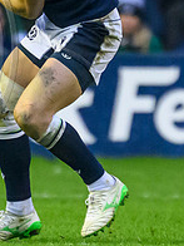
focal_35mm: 3481
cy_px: 245
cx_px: 83
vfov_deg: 0.6
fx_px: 24671
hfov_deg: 0.4
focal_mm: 560
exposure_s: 1/1250
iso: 6400
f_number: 4
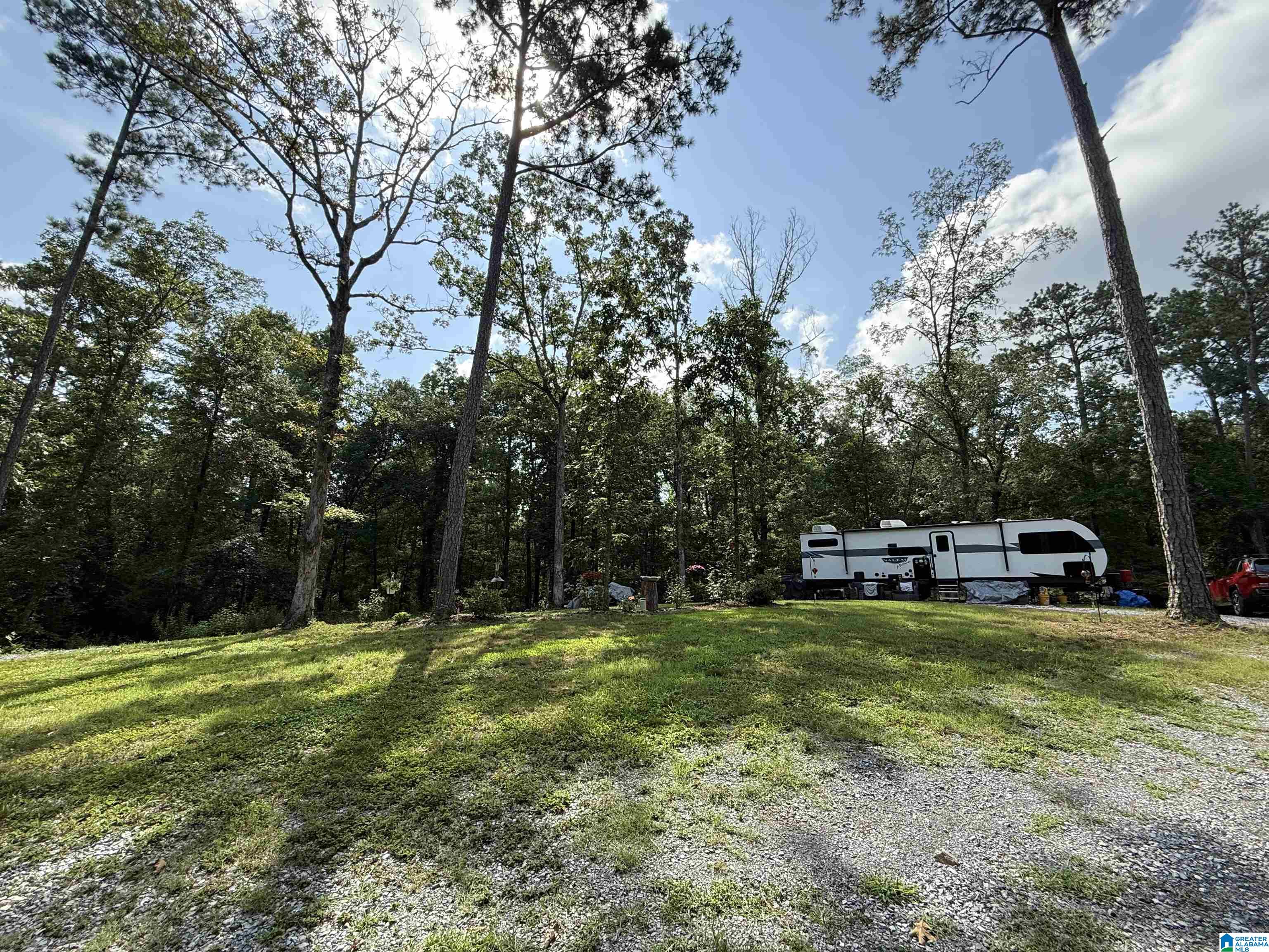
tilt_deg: +13.0
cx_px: 634
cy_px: 476
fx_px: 513
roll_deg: -0.2
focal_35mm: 14
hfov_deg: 102.1
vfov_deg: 85.7
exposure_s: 1/864
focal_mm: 2.22
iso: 64
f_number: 2.2
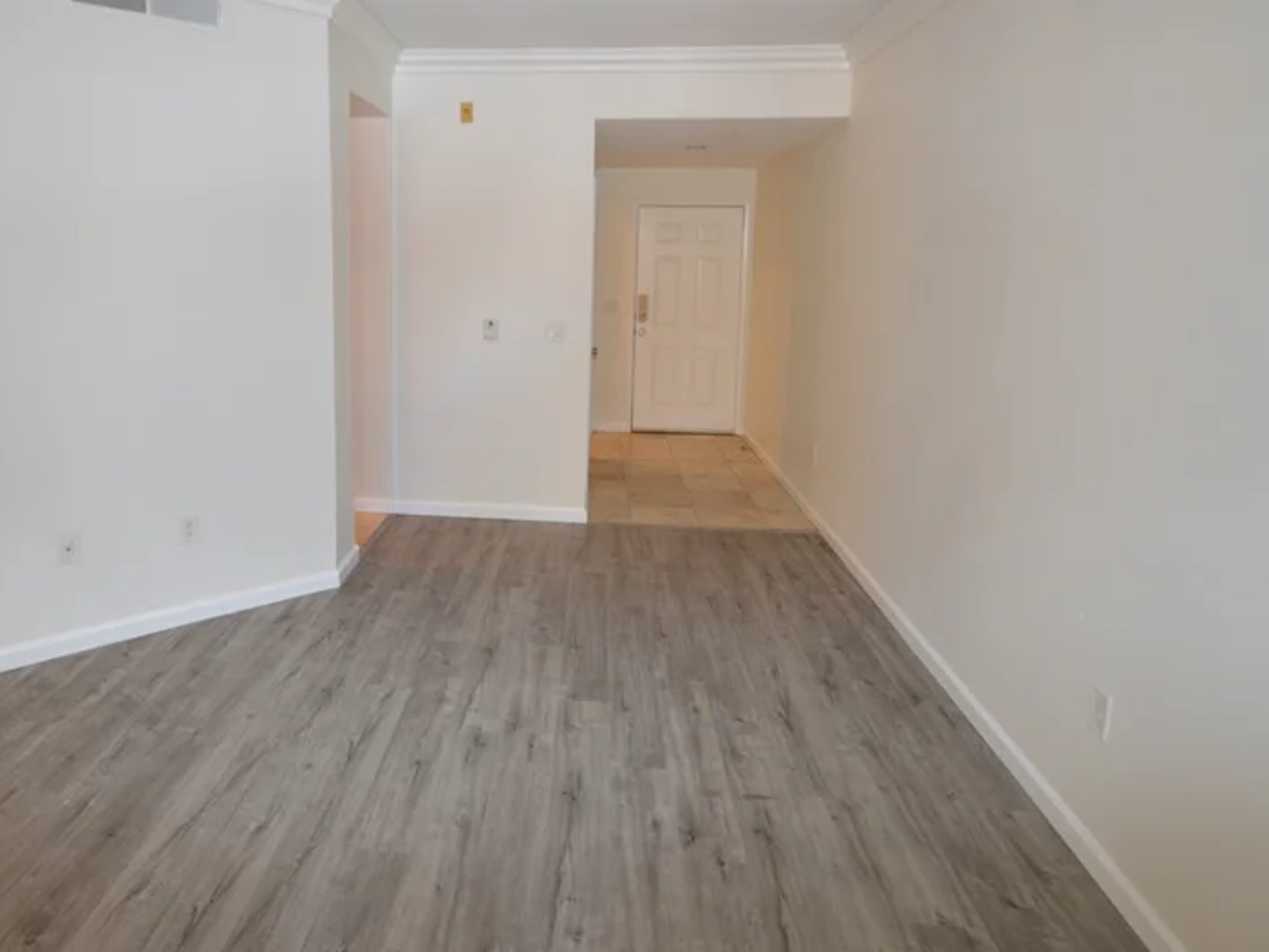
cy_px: 369
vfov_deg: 62.8
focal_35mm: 21
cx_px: 497
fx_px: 770
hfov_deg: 77.9
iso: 400
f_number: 4
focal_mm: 10
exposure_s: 1/60
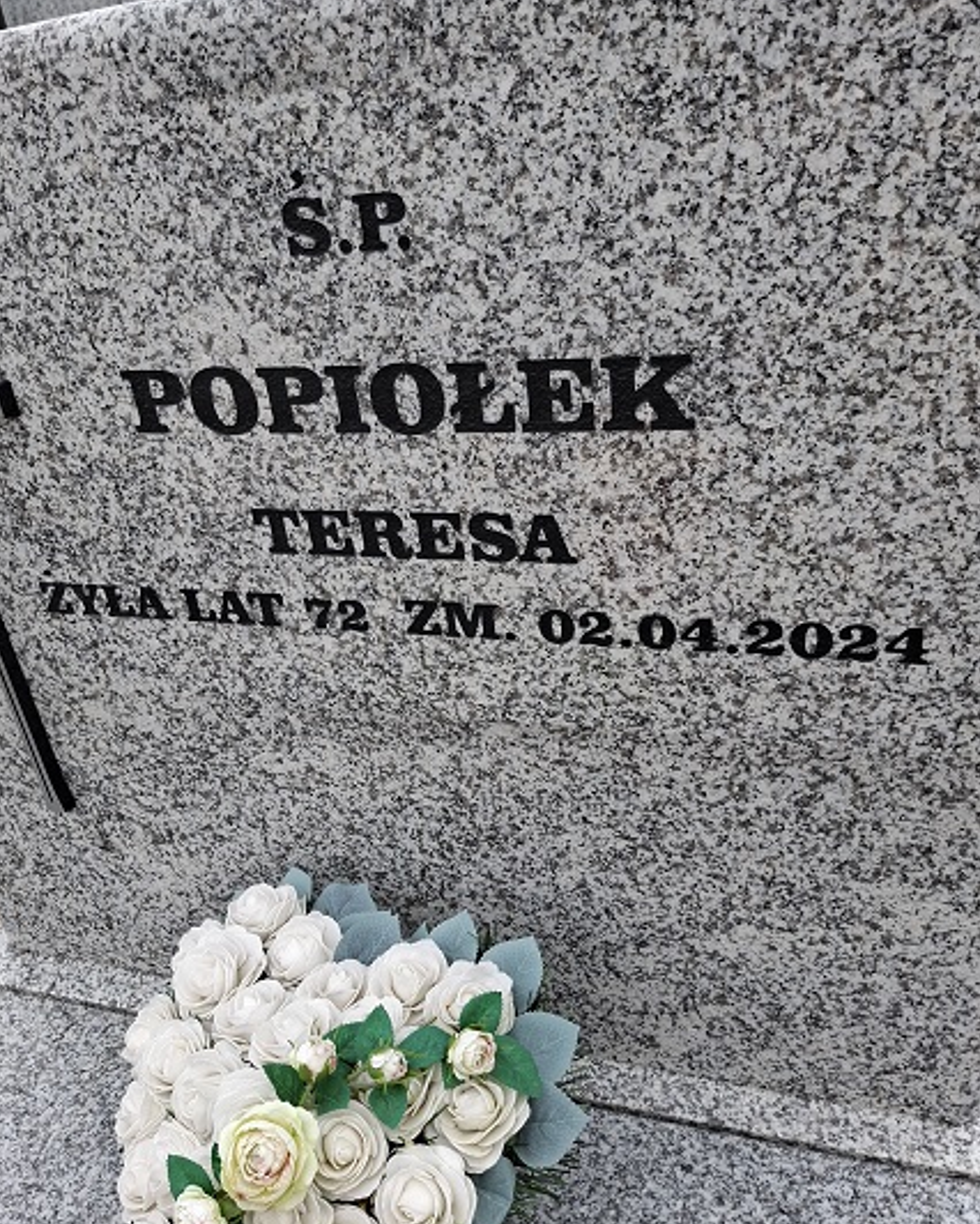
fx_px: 978
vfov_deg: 64.0
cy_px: 626
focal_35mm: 27
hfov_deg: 53.2
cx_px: 469
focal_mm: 5.54
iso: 50
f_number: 1.8
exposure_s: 1/162
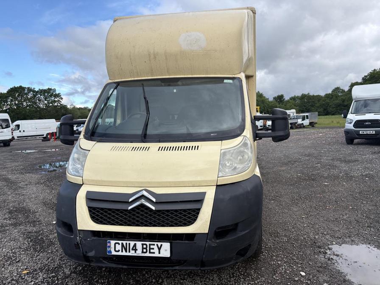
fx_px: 285
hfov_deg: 67.3
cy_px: 142
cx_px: 190
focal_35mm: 26
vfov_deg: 53.1
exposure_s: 1/1706
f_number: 1.6
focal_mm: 5.96
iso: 50
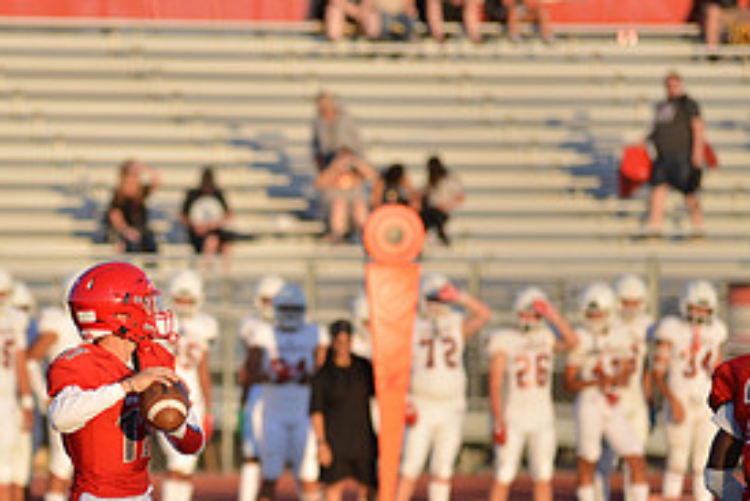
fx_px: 8838
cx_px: 123
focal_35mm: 424
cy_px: 365
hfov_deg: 4.9
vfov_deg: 3.2
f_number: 2.8
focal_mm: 200
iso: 100
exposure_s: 1/1000
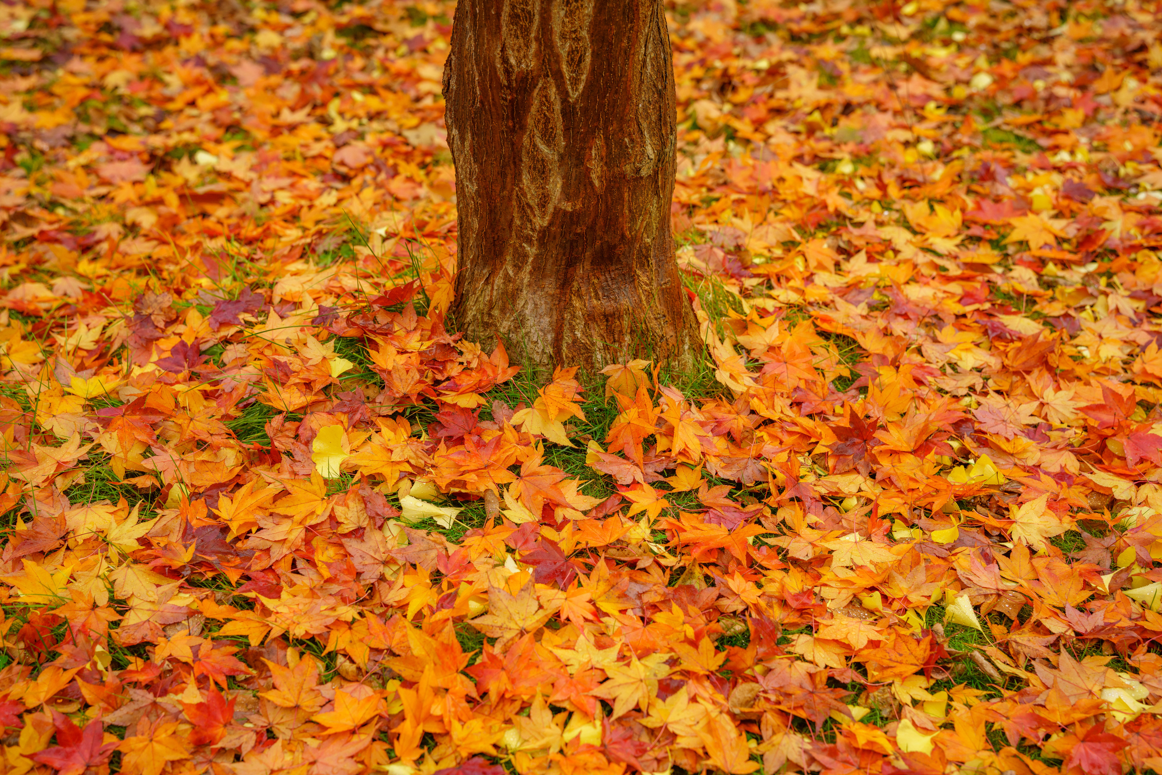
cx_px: 581
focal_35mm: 65
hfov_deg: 31.0
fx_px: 2098
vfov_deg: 20.9
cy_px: 388
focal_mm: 65
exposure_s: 1/160
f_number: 4
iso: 100
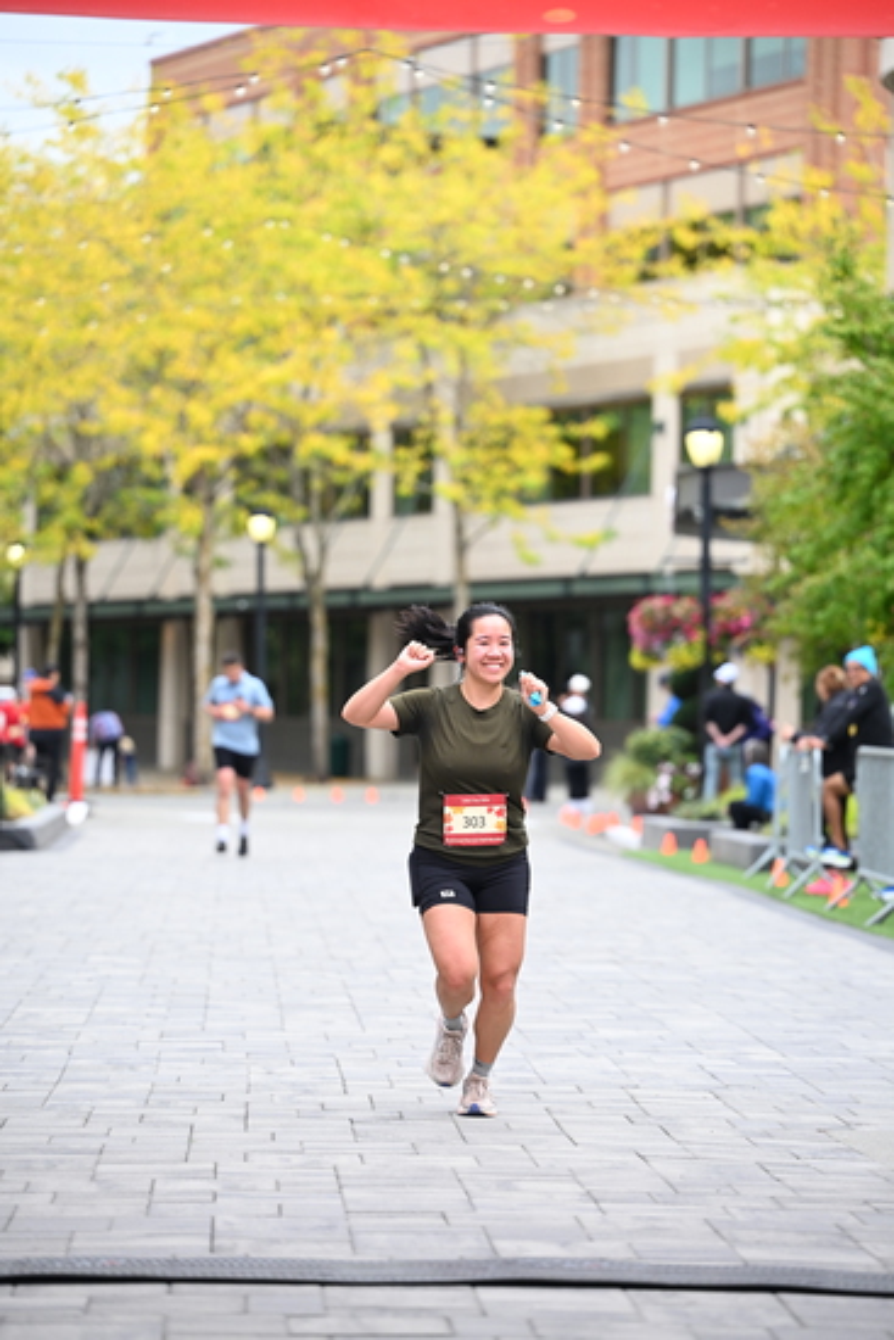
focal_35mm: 130
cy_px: 670
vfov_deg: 15.8
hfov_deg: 10.6
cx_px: 447
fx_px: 4839
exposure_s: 1/1600
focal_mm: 130
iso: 640
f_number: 2.8
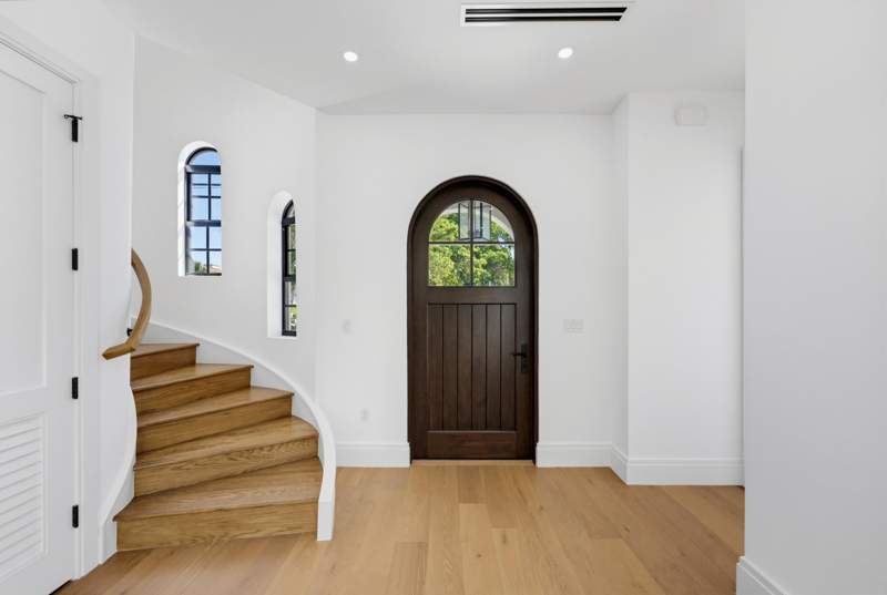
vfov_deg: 79.1
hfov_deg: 101.8
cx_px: 444
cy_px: 298
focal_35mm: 15
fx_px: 360
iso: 800
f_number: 7.1
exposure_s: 1/50
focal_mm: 14.6
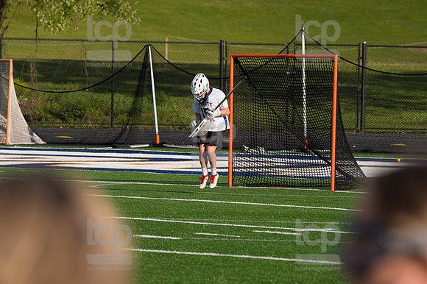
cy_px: 142
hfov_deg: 6.9
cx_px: 214
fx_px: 3556
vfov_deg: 4.6
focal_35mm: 300
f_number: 5.6
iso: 250
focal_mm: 200
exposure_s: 1/1600
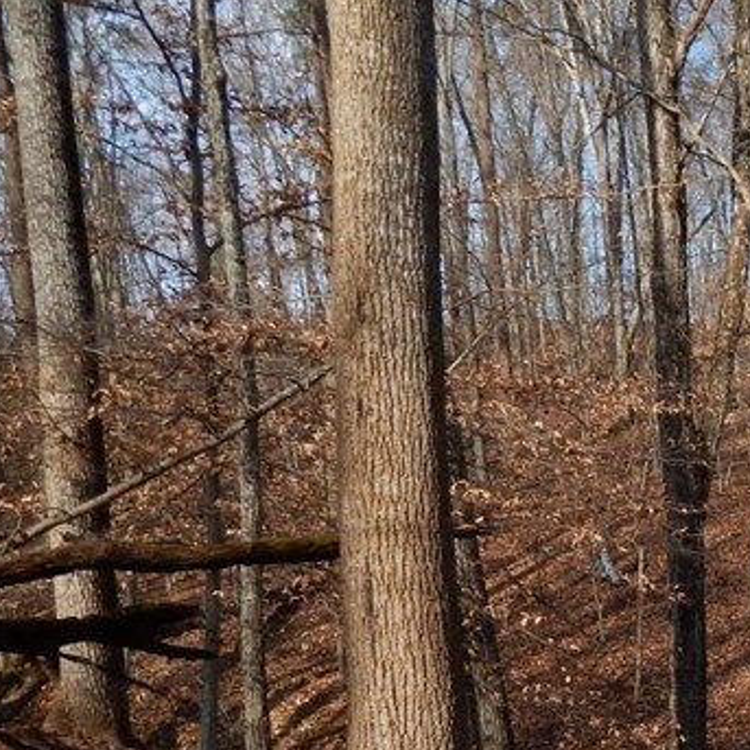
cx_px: 1058
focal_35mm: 58
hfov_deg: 24.4
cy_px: 680
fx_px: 1422
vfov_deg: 28.4
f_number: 3
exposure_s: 1/640
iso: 125
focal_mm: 4
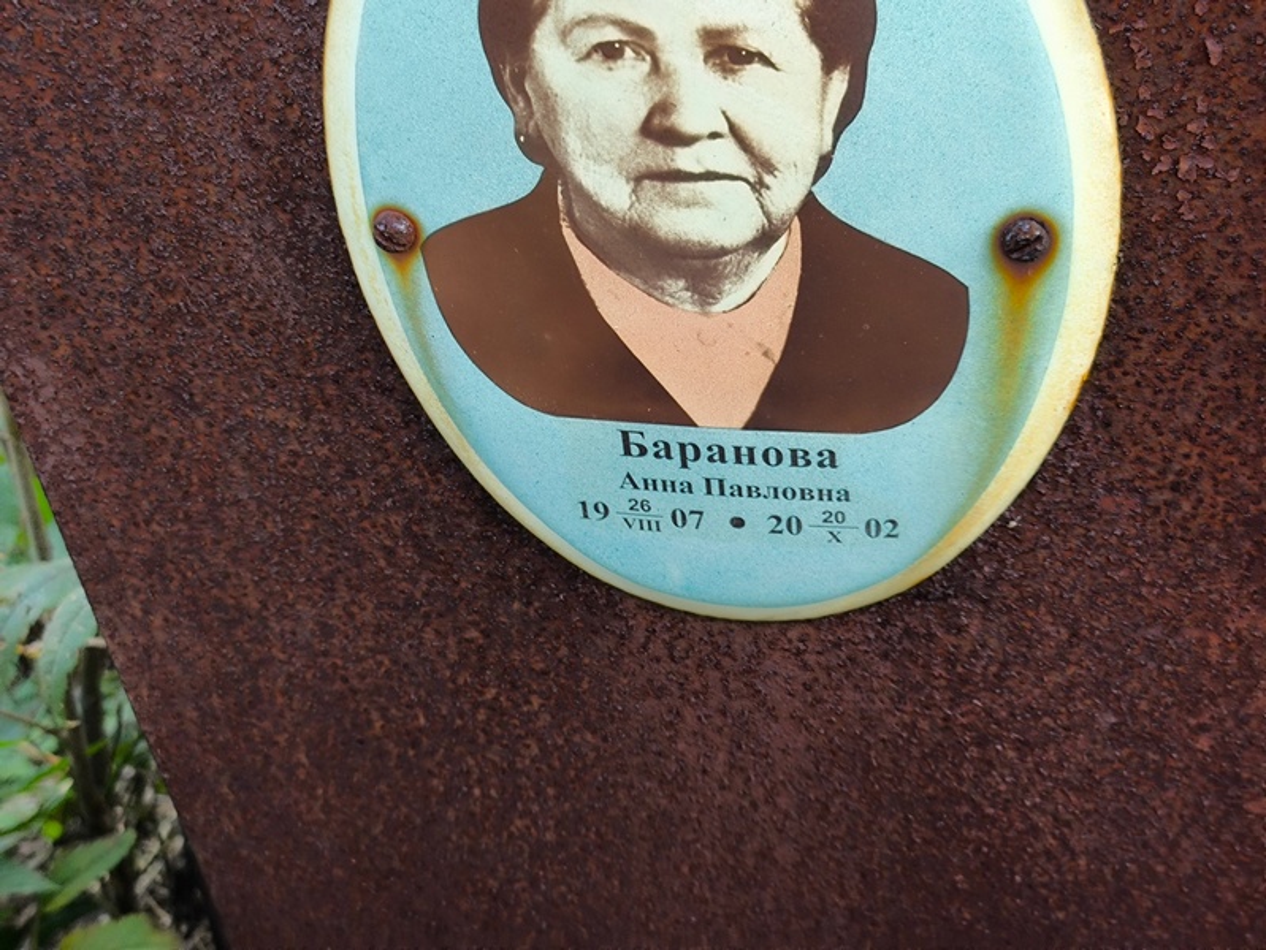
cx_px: 633
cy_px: 475
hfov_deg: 38.2
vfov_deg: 29.1
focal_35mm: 50
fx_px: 1829
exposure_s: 1/153
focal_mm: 4.71
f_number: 1.7
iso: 50
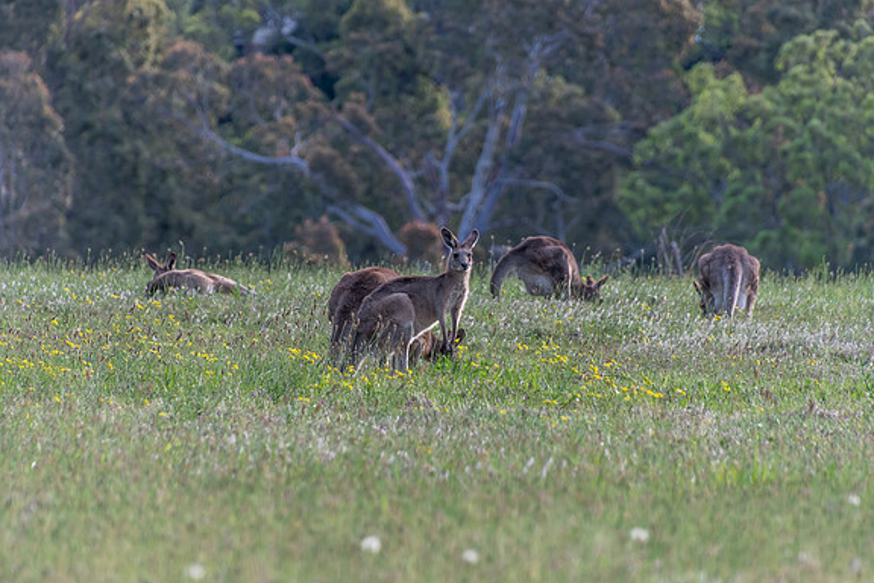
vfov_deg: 2.3
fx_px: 14663
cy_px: 292
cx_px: 435
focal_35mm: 604
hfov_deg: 3.4
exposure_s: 1/200
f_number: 8
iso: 200
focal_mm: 400
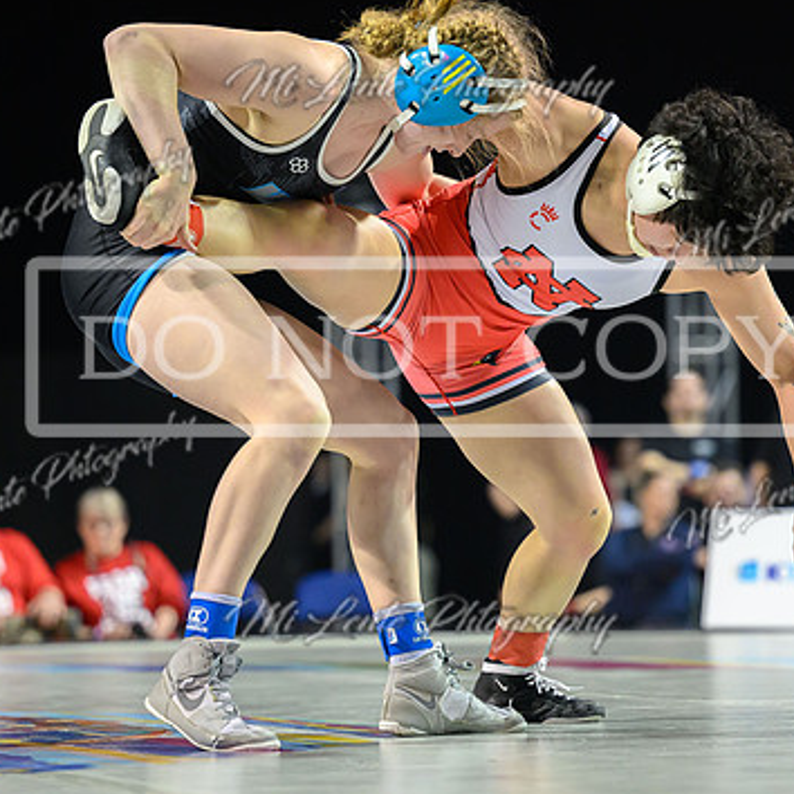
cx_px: 477
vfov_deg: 9.2
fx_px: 4957
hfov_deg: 9.2
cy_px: 489
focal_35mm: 191
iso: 4000
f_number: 2.8
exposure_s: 1/800
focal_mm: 110
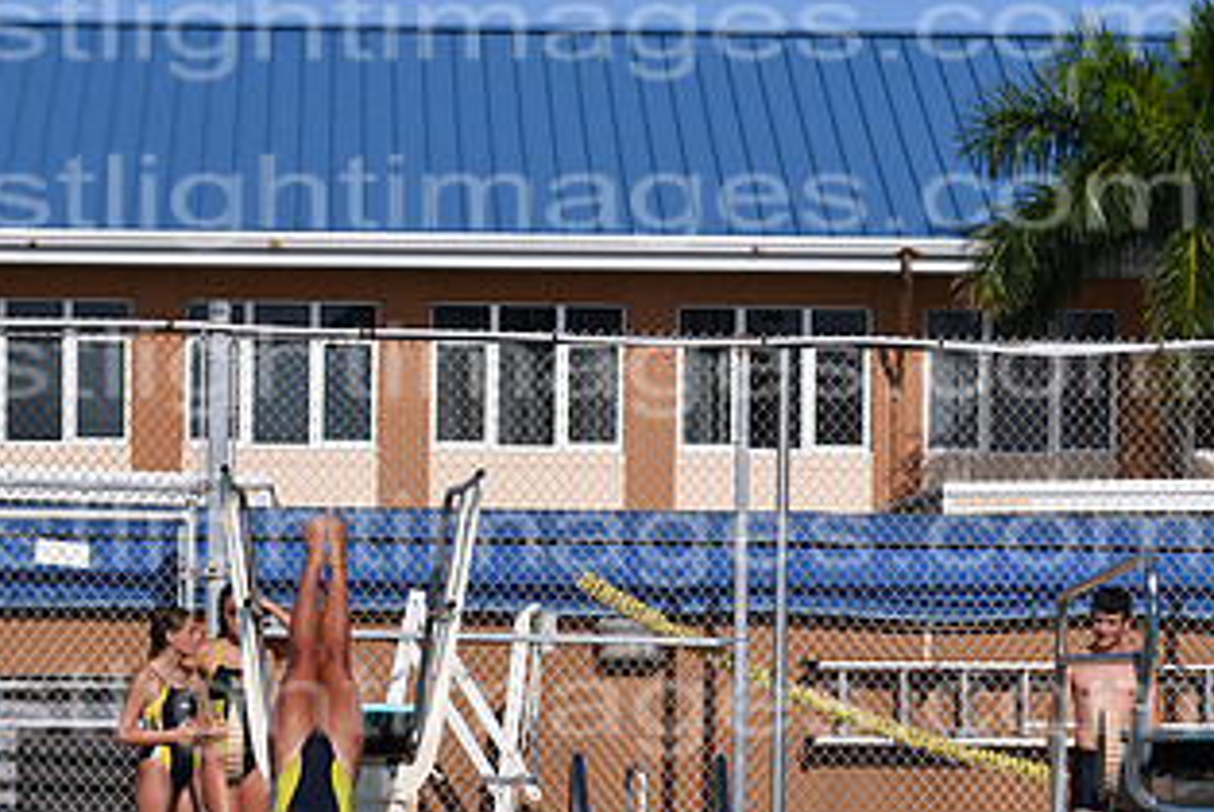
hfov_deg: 8.6
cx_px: 332
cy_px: 624
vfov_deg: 5.8
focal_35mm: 238
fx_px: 8033
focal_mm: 86
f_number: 4.5
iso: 250
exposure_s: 1/8000
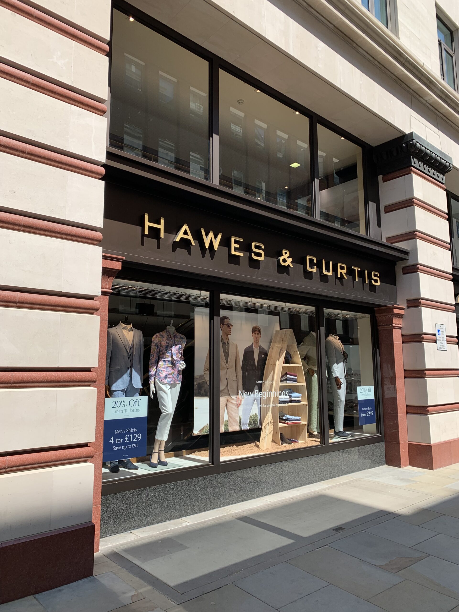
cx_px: 230
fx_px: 460
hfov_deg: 53.1
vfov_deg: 67.3
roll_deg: +0.1
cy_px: 306
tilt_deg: +10.1
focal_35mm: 26
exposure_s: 1/1406
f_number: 1.8
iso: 25
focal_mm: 4.25
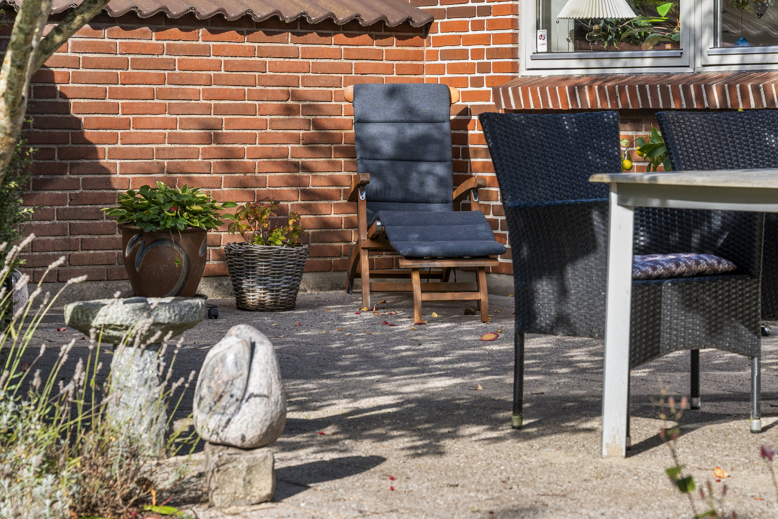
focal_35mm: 110
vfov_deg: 12.4
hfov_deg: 18.6
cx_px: 471
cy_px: 194
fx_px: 2377
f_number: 6.3
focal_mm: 70
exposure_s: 1/640
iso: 400
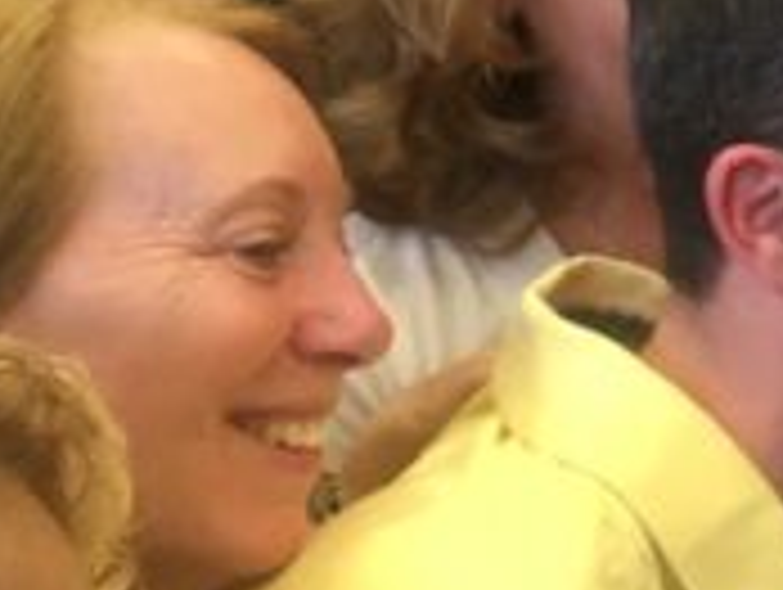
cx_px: 1224
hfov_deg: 17.4
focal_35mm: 100
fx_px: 2265
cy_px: 68
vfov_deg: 14.7
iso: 160
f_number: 2.2
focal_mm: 4.15
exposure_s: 1/30
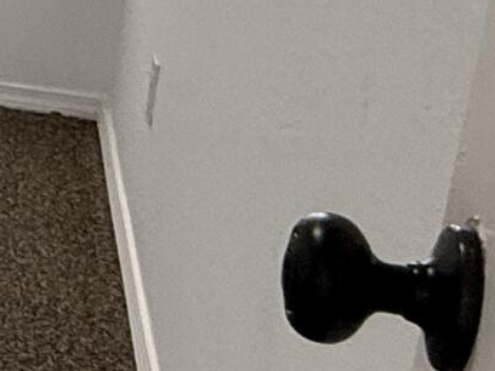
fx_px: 1473
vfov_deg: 14.0
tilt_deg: -12.6
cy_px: -67
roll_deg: +0.5
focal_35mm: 103
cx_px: -817
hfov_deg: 12.7
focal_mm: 2.22
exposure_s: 1/120
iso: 250
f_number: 2.2
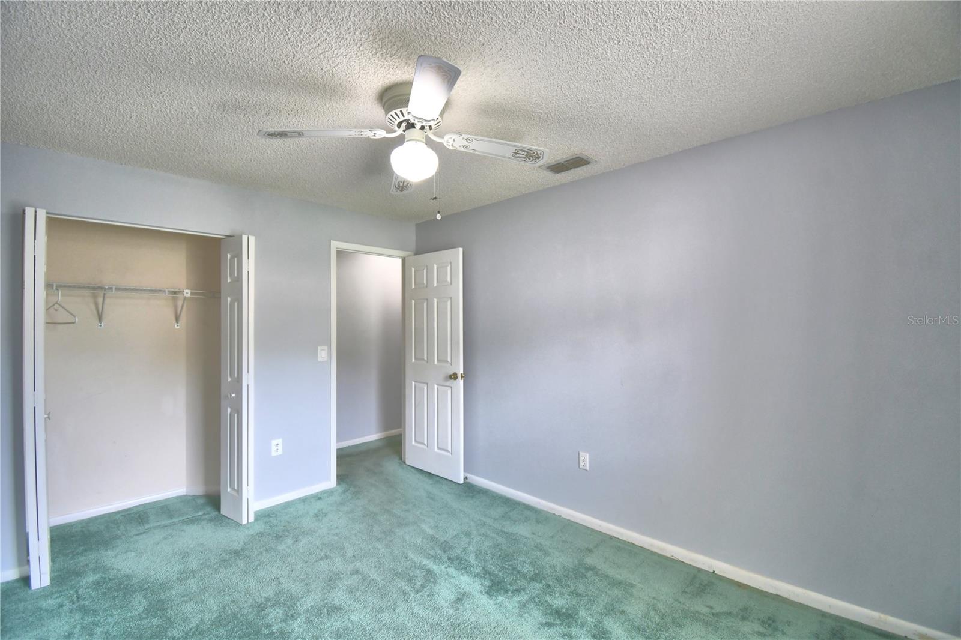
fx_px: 400
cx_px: 480
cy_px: 320
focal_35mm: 15
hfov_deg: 100.4
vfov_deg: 77.3
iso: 400
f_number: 4.5
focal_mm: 10
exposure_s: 1/60
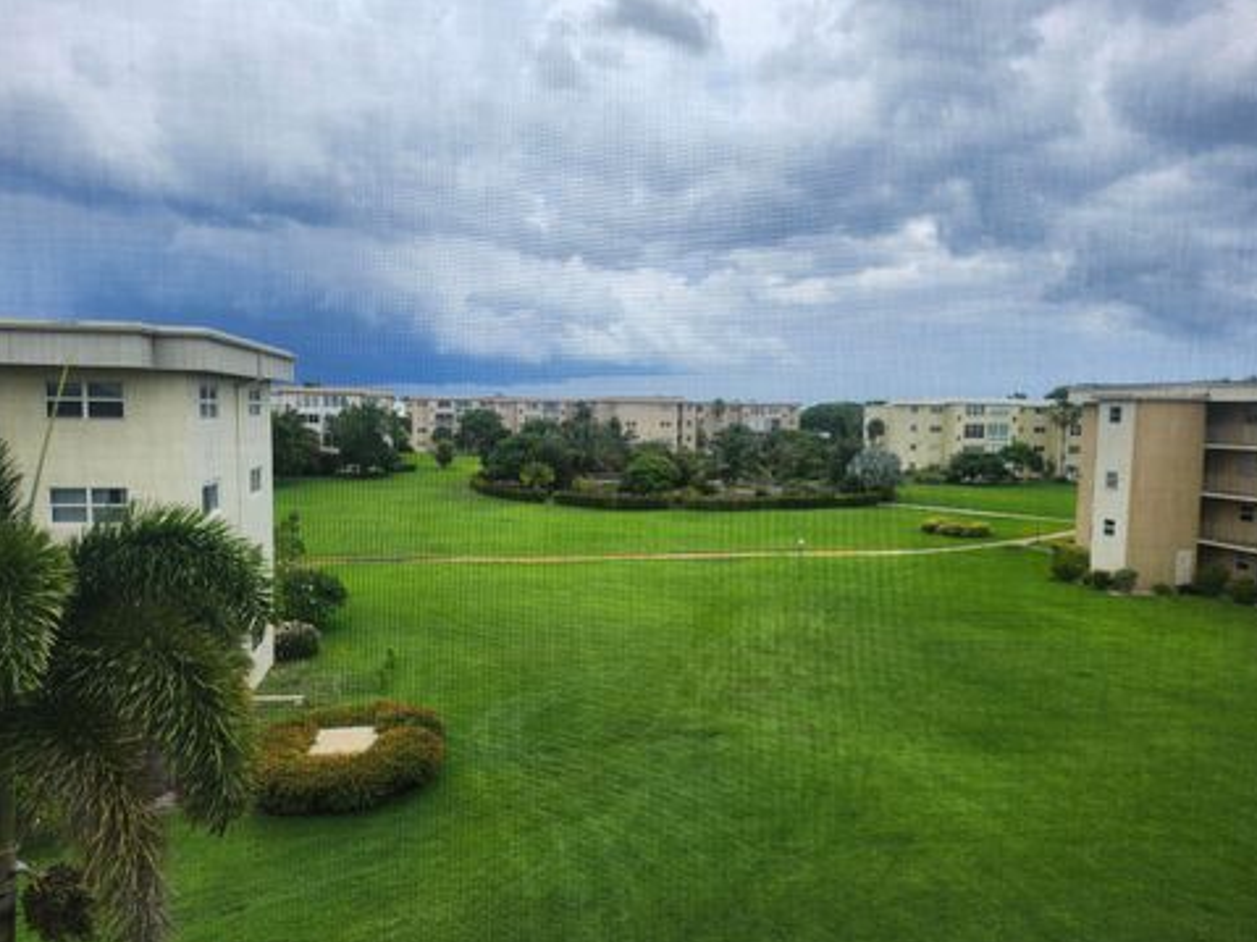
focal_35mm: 24
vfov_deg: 56.8
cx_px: 630
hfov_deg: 71.6
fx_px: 871
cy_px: 468
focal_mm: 5.54
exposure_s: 1/690
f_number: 1.8
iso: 25
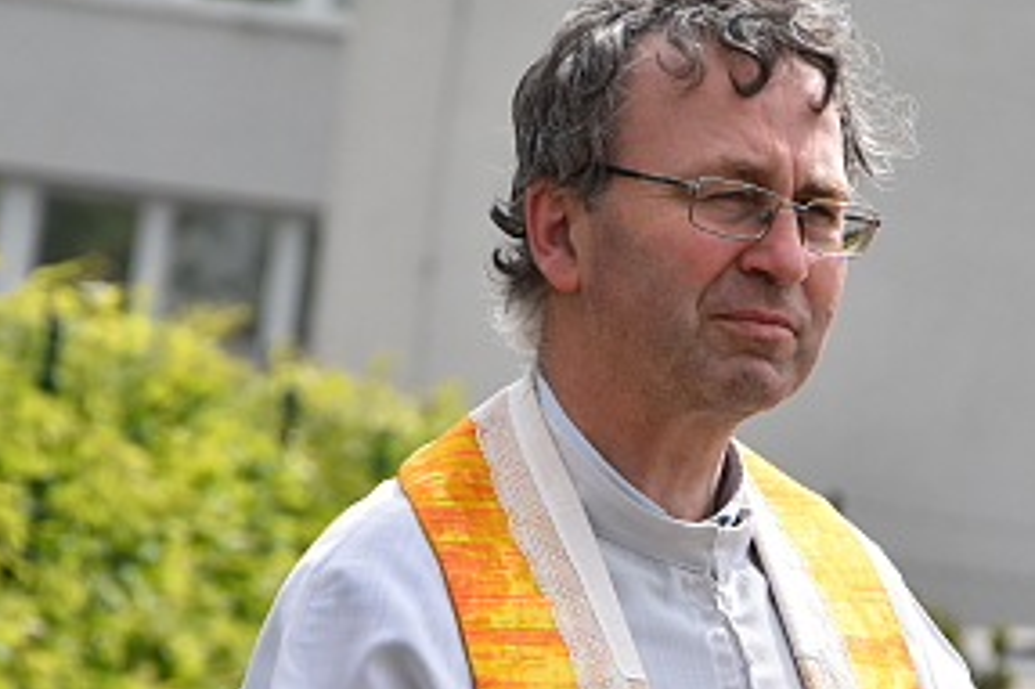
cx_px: 620
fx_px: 12625
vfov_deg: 3.1
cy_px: 676
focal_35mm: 439
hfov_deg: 4.7
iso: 400
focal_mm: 105
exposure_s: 1/1600
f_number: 6.3
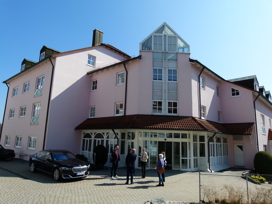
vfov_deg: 54.9
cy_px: 102
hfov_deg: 69.4
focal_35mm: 25
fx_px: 196
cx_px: 136
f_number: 4
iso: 100
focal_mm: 4.5
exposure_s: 1/800
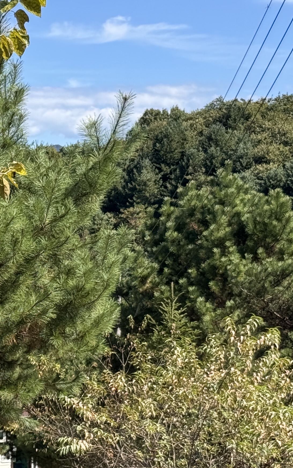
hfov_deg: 11.1
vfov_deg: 17.8
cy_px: 297
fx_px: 1494
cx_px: 9
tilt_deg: -1.6
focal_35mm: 117
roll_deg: -0.4
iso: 64
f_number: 1.78
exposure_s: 1/1923
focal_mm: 6.76
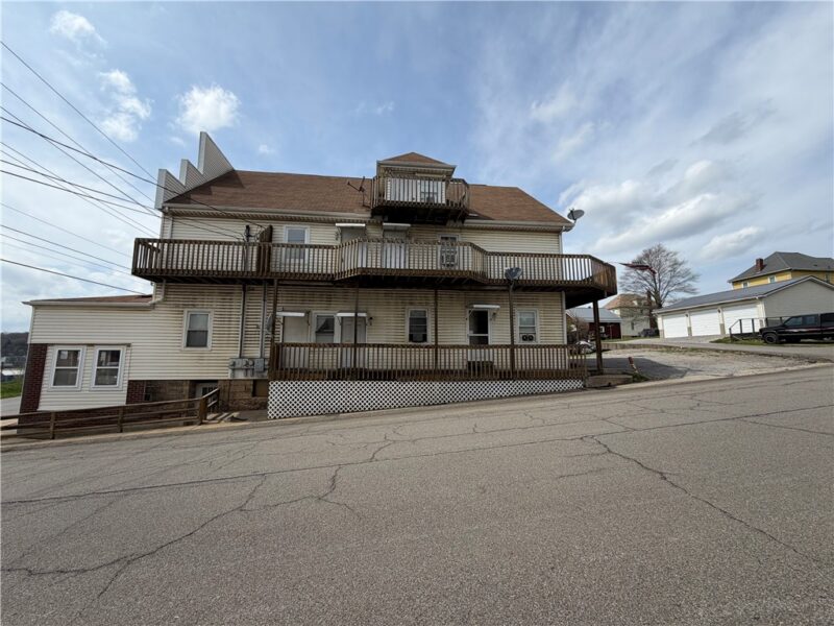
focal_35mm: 14
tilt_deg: +7.7
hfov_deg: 102.1
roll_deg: +0.7
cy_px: 313
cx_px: 417
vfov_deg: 85.7
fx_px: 337
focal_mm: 2.22
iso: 20
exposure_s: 1/1125
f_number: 2.2
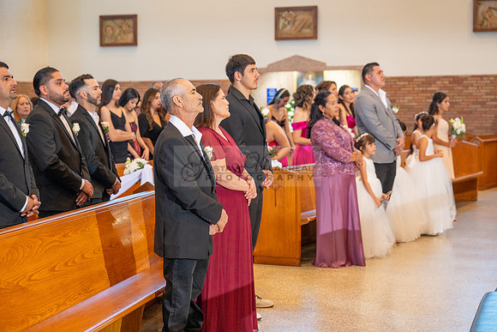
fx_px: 967
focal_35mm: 70
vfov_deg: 19.5
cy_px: 166
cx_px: 248
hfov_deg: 28.8
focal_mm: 70
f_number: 4.5
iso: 1000
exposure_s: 1/200
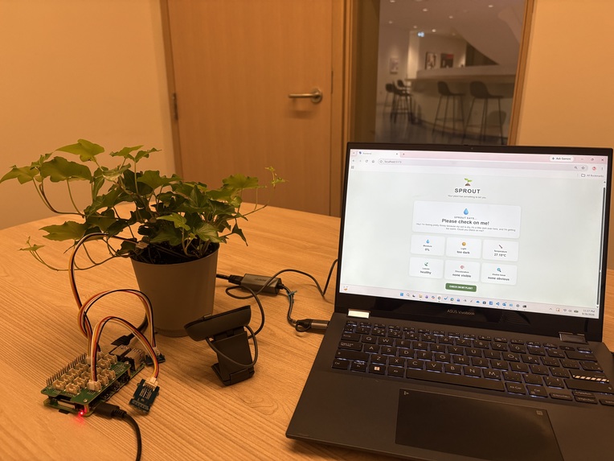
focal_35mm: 26
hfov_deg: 67.3
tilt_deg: -17.4
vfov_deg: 53.1
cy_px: 230
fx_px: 461
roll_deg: +1.2
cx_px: 307
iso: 125
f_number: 1.6
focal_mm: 5.96
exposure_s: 1/67
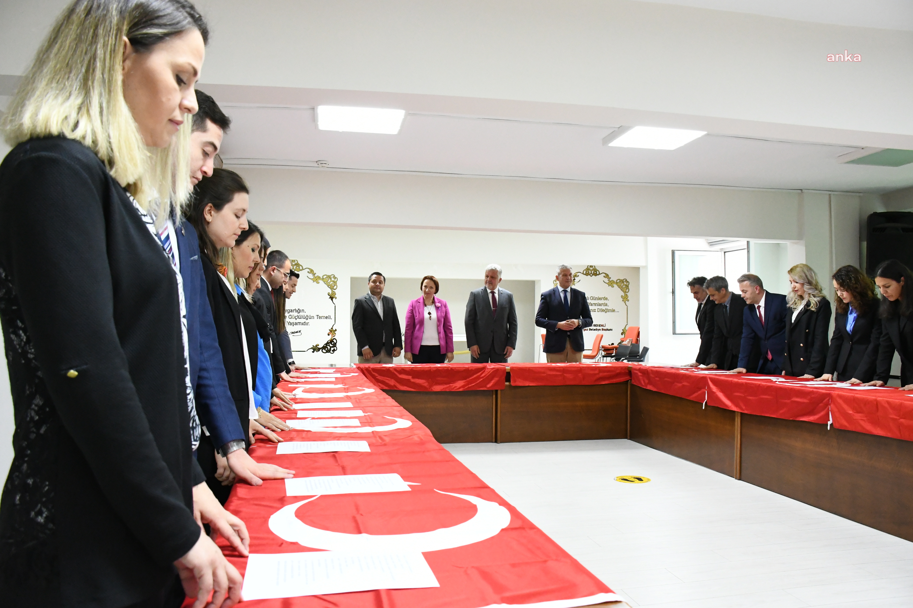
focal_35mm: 27
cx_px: 456
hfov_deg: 67.4
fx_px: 685
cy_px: 304
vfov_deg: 47.9
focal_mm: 18
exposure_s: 1/125
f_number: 5.6
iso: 5000
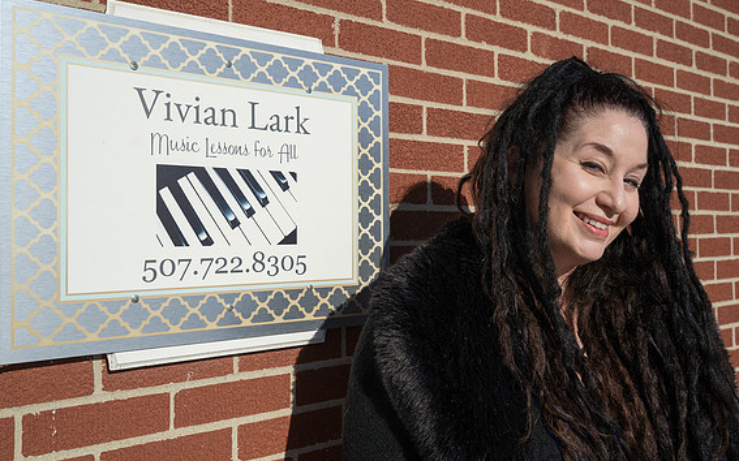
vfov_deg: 39.4
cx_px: 350
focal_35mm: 32
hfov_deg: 59.6
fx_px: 644
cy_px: 223
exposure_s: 1/800
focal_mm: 28.3
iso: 100
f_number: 6.3
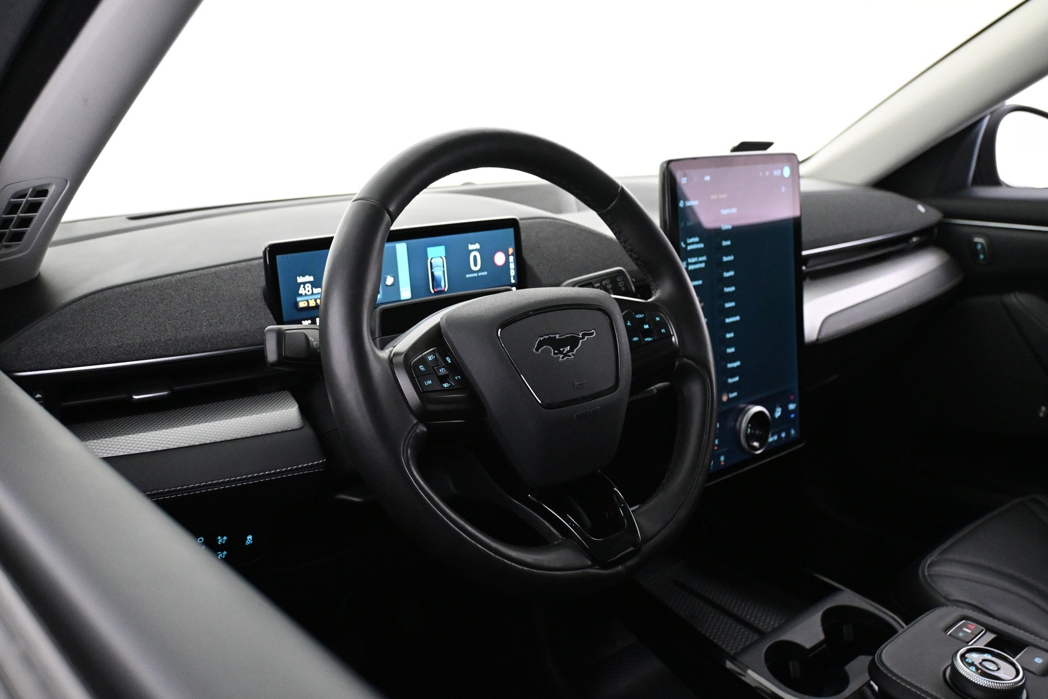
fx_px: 917
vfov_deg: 41.7
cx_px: 524
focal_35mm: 32
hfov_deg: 59.5
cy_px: 350
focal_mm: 21
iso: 4000
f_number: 4
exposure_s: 1/50
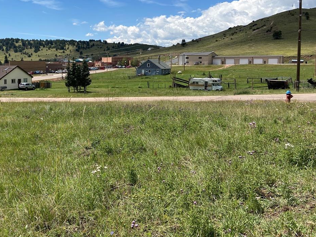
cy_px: 94
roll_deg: -0.6
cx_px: 77
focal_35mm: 40
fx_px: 365
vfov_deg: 35.8
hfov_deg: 45.1
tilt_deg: -5.2
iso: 32
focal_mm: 4.25
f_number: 1.8
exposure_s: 1/3300
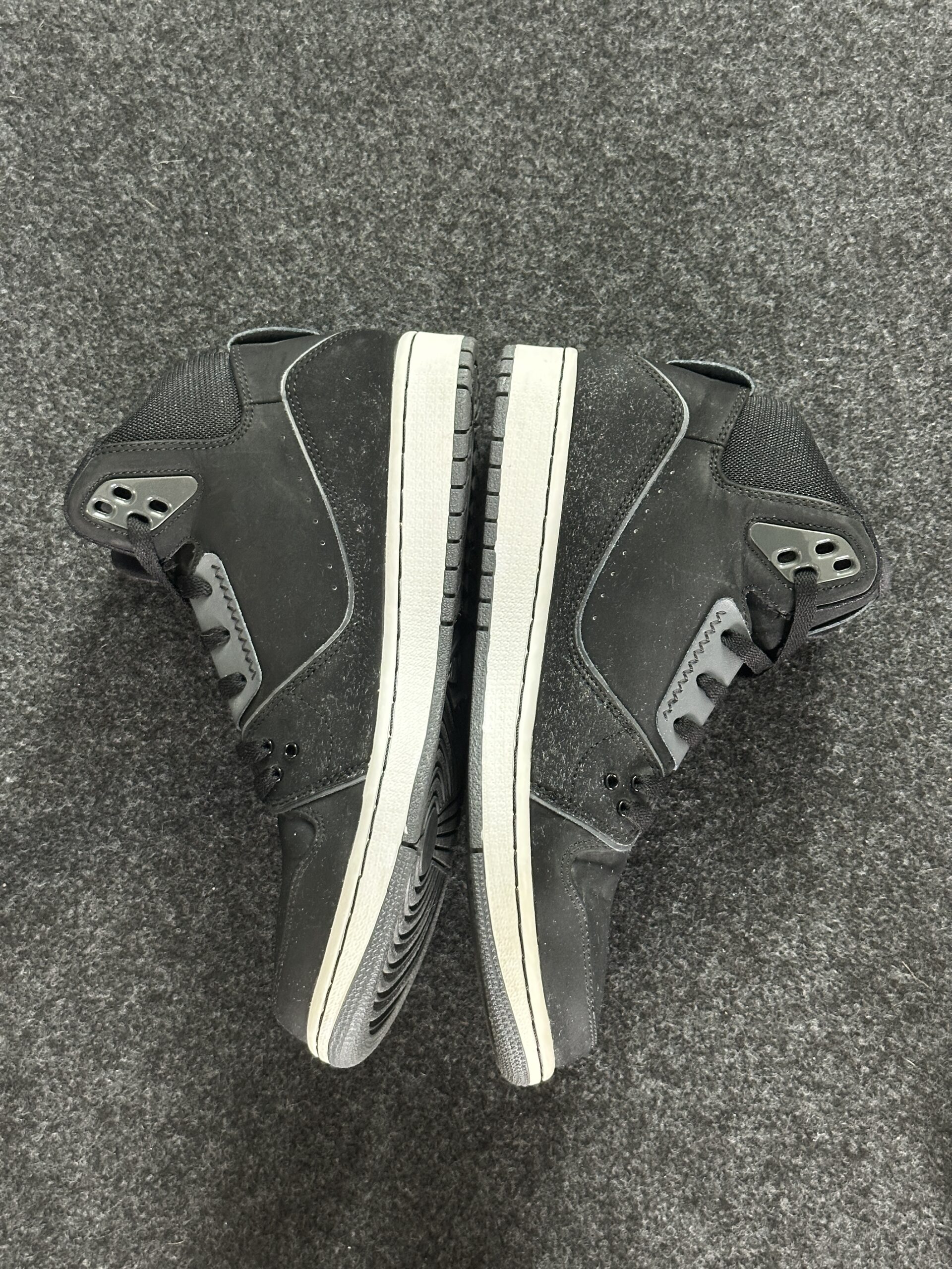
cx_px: 476
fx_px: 1760
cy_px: 634
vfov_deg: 39.7
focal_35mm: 48
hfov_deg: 30.3
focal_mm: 6.86
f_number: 1.78
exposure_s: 1/33
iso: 400
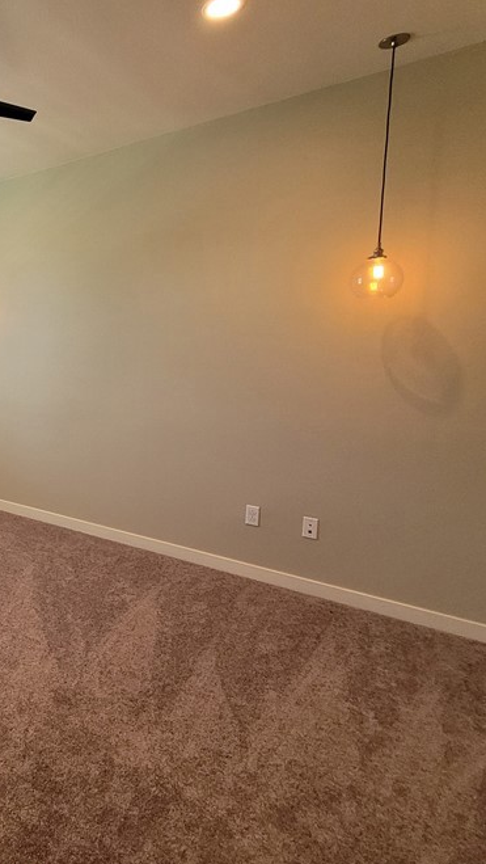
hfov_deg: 42.0
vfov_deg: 81.0
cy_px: 399
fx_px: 504
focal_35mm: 22
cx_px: -35
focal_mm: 1.74
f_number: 2.2
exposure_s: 1/59
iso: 320
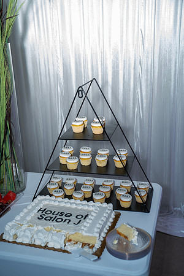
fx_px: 330
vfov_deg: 45.4
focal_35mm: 43
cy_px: 138
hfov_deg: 31.2
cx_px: 92
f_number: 3.5
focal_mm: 43
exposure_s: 1/125
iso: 400
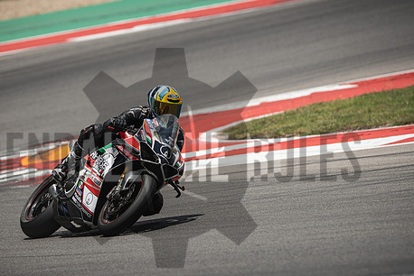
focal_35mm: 380
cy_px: 158
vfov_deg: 3.6
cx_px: 170
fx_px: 4373
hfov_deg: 5.4
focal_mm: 200
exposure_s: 1/2000
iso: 125
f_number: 2.8
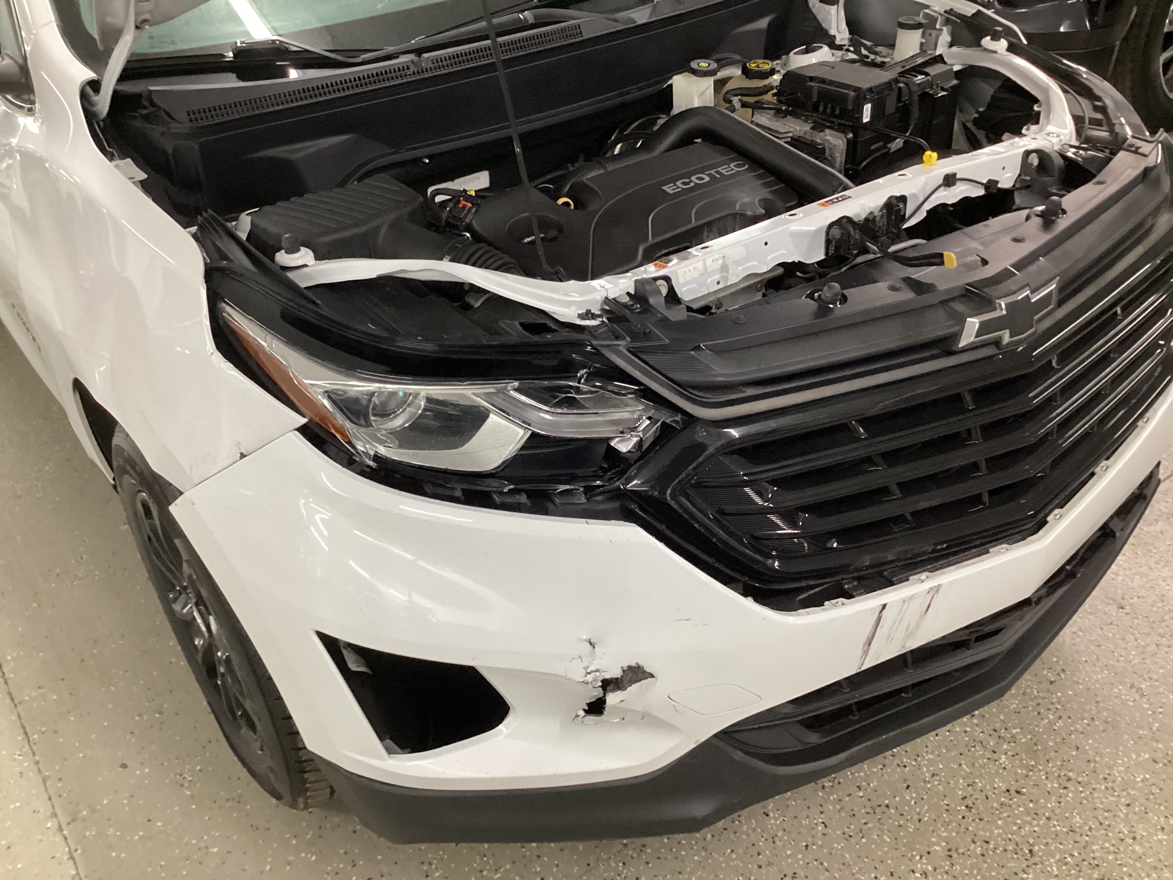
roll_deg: +5.8
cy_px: 440
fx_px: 1050
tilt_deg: -33.6
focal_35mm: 31
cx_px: 586
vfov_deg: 45.4
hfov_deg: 58.4
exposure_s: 1/50
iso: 250
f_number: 2.4
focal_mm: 3.3
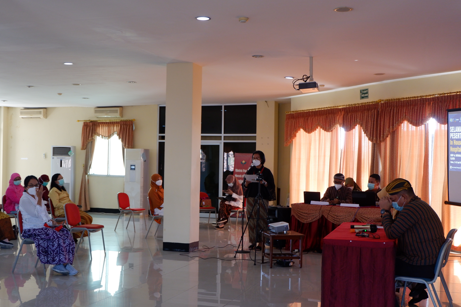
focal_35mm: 47
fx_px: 602
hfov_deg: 41.8
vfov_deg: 28.6
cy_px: 165
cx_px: 189
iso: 800
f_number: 4.5
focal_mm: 26.9
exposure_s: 1/56
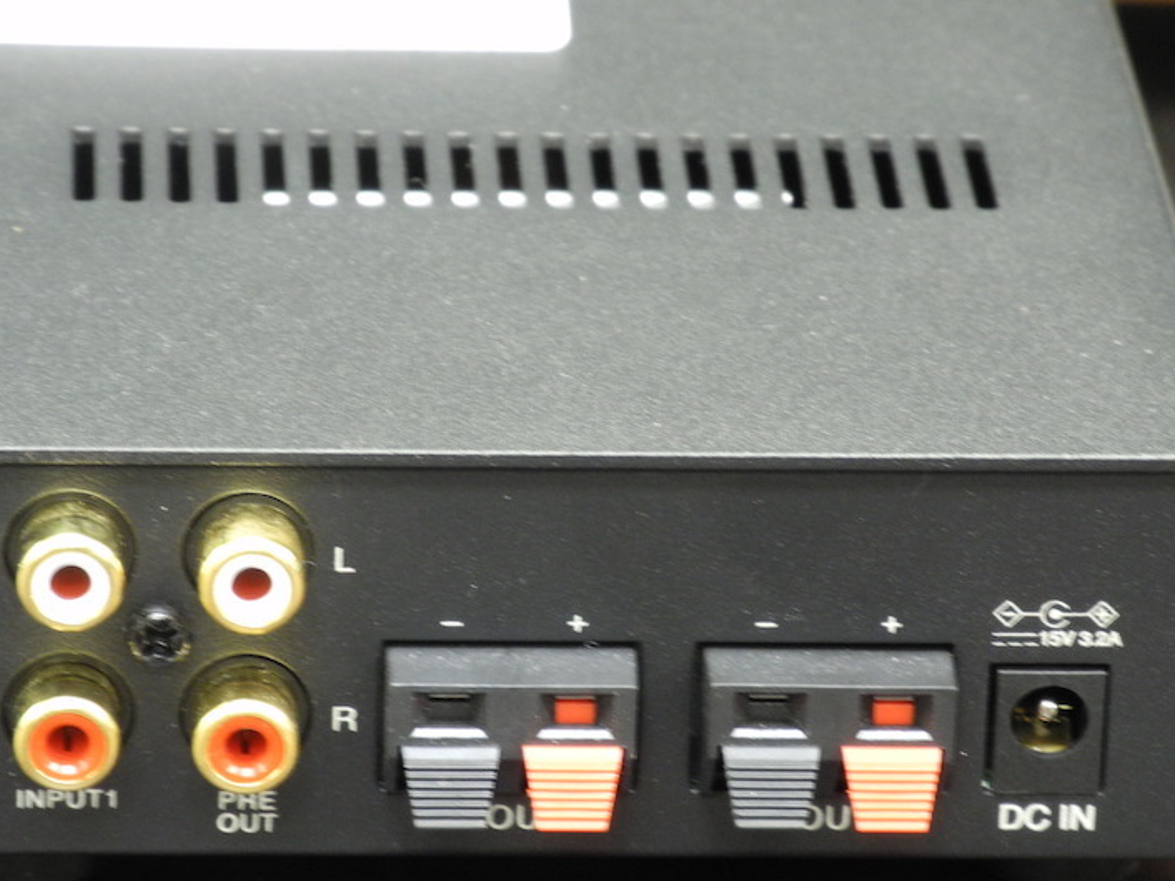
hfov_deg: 7.3
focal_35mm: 272
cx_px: 521
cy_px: 456
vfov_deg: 5.5
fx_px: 9230
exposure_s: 1/3.1
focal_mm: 42.6
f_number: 5.6
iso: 400
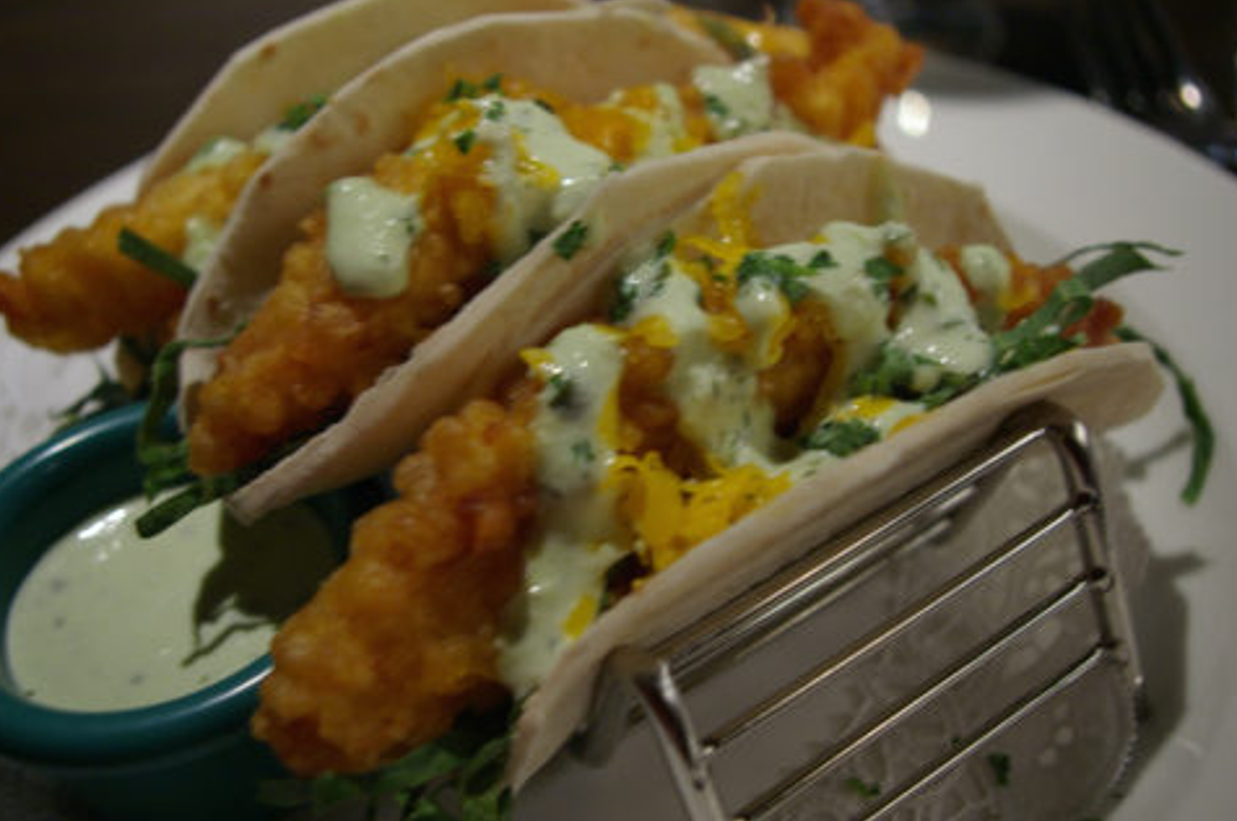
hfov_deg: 47.5
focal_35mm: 41
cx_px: 634
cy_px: 400
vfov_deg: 32.5
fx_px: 1407
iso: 400
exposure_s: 1/3.33
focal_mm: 26
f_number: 4
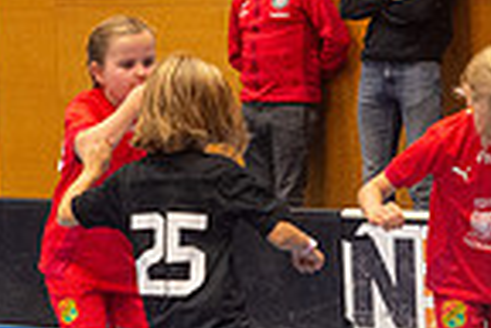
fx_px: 3832
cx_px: 453
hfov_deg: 7.3
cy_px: 229
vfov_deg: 4.9
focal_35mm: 281
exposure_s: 1/400
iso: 6400
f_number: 3.5
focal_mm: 70
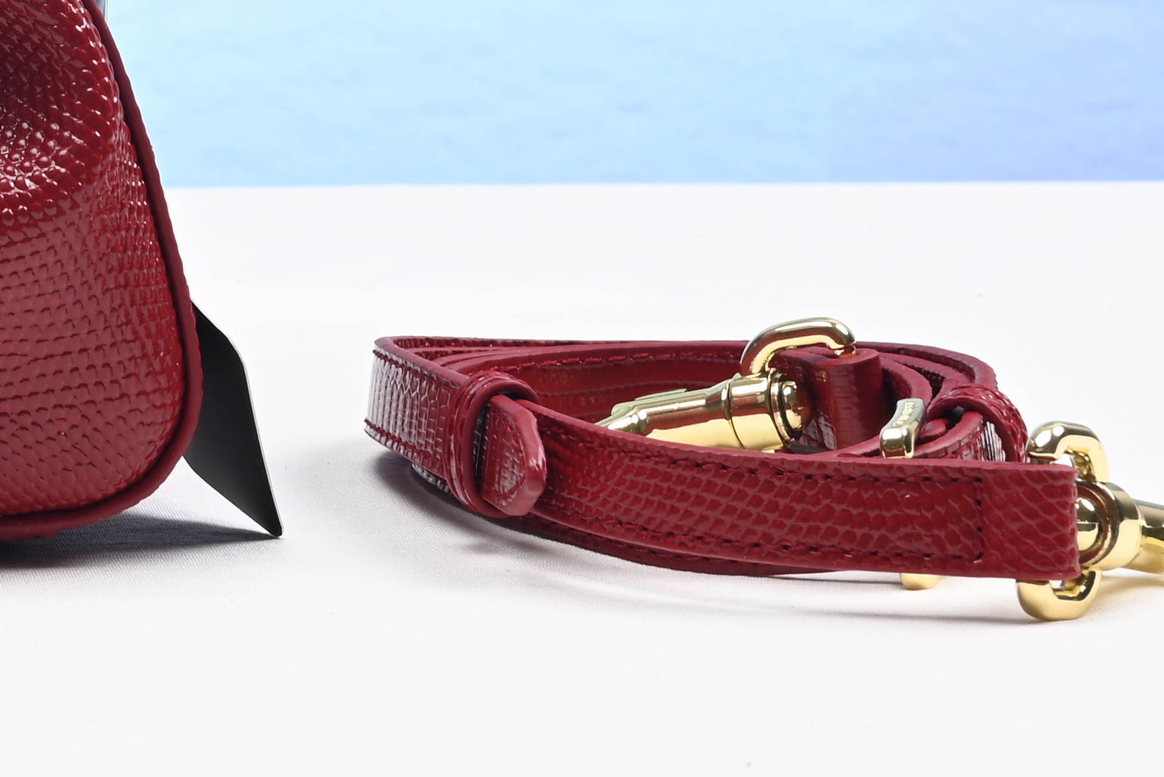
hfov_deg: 13.9
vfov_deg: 9.3
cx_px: -321
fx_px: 4593
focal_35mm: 142
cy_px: -487
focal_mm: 42
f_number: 16
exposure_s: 1/2
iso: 100
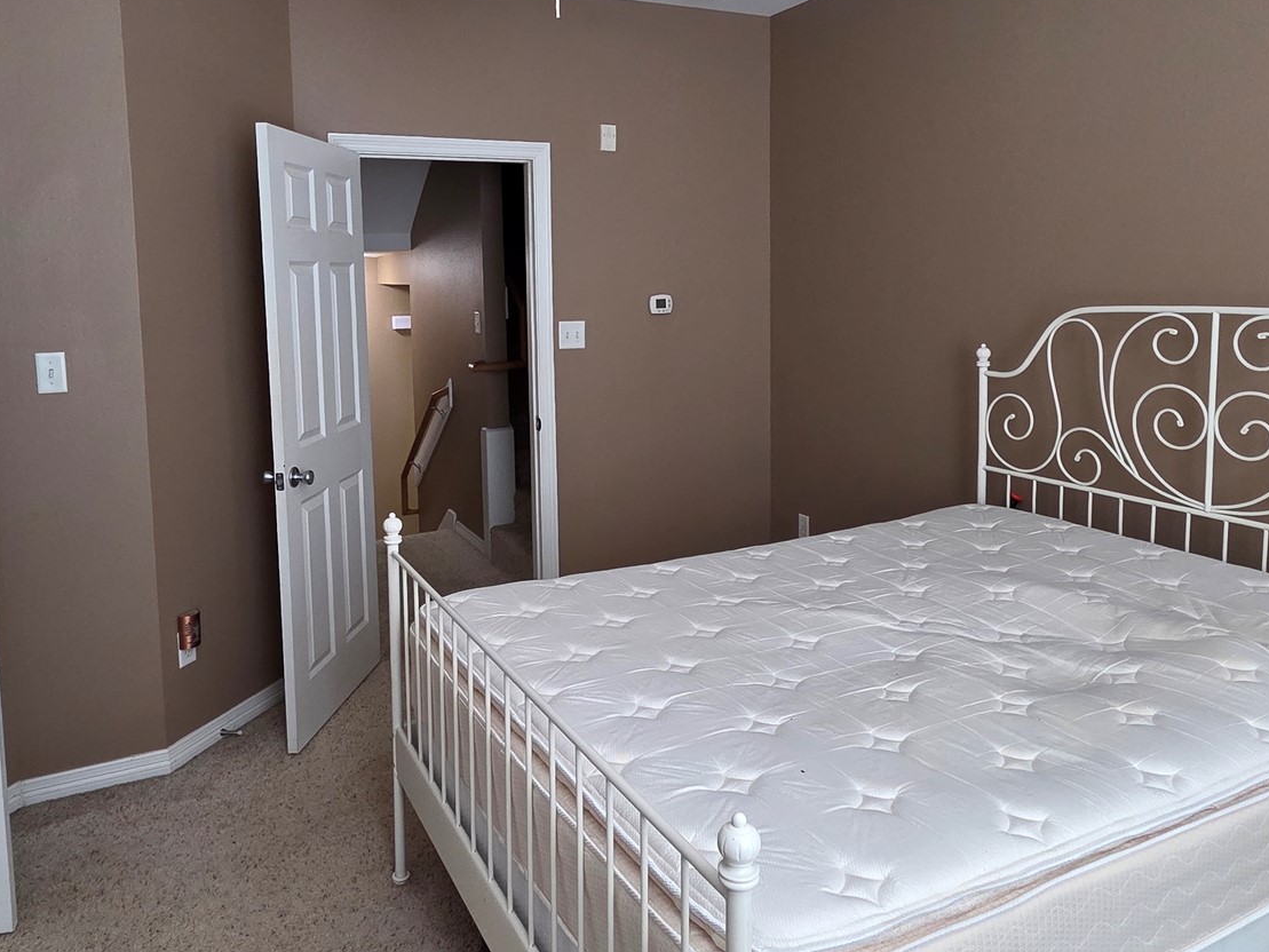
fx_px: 880
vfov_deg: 56.3
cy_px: 367
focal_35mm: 24
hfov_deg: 71.6
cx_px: 616
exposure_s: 1/60
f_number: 2.2
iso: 250
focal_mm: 2.2
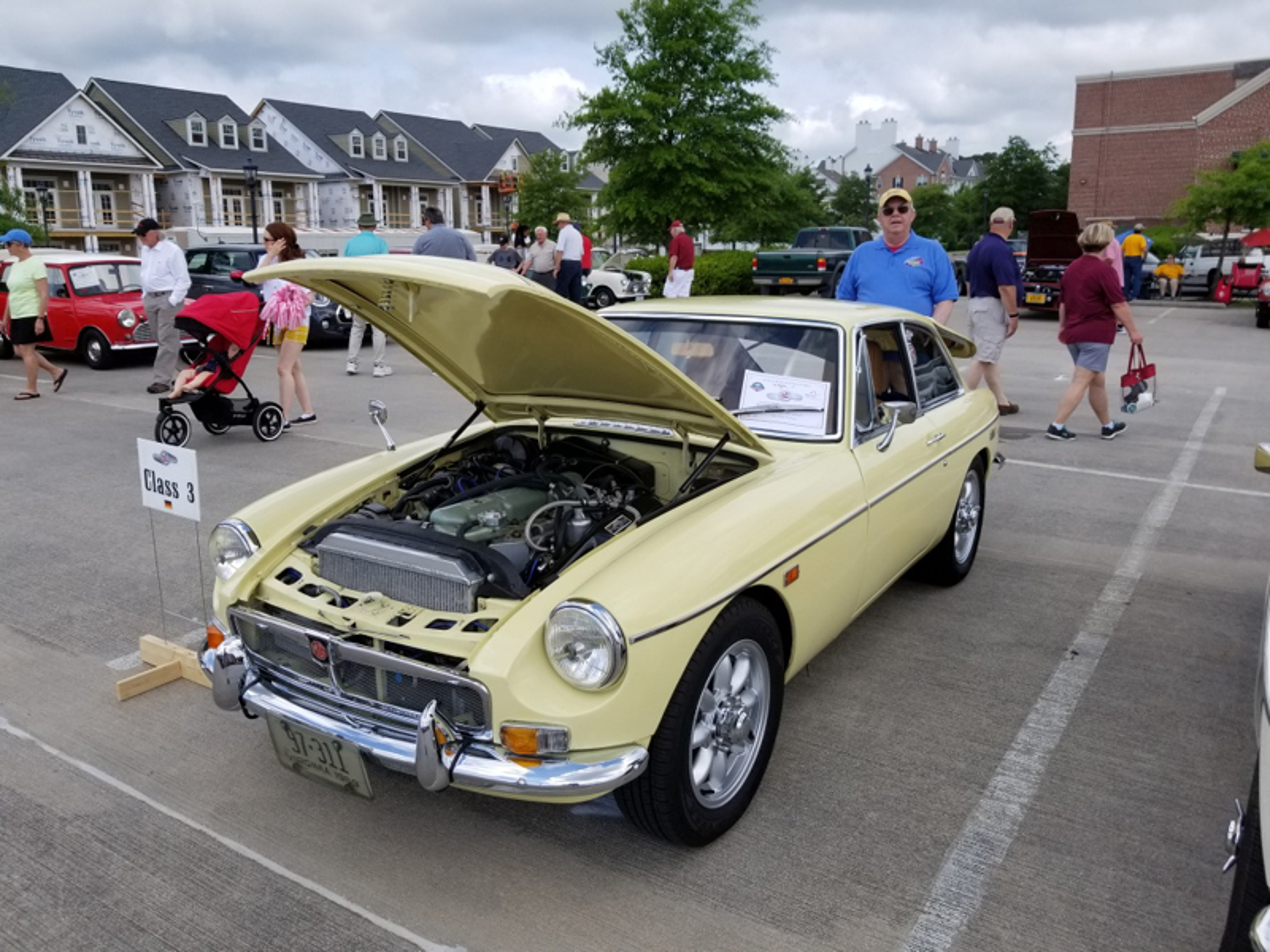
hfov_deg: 67.3
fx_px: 954
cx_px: 635
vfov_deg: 53.1
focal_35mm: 26
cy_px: 476
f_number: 1.7
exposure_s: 1/2216
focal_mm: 4.25
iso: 50
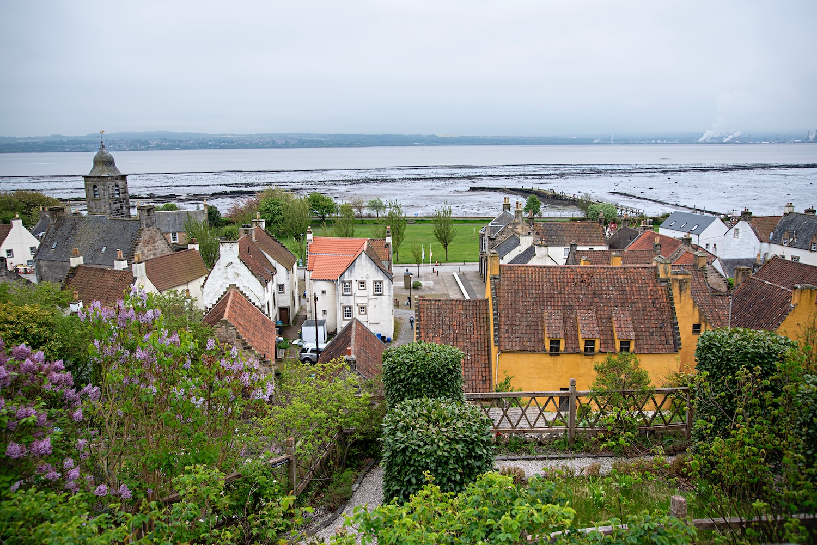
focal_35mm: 28
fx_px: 636
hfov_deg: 65.5
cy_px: 272
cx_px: 408
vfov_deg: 46.4
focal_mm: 28
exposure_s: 1/320
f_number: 4
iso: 400
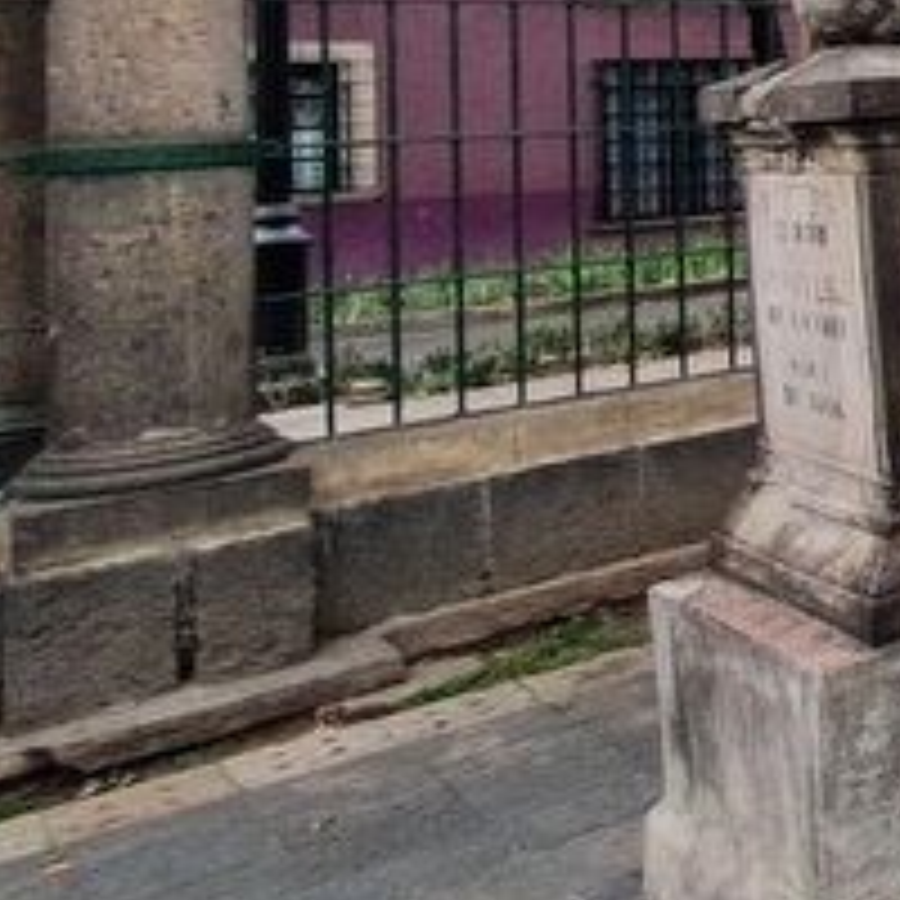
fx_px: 1353
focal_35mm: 46
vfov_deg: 33.7
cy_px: 4
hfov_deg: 20.1
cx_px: 1755
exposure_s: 1/291
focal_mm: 1.8
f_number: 2.2
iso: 50
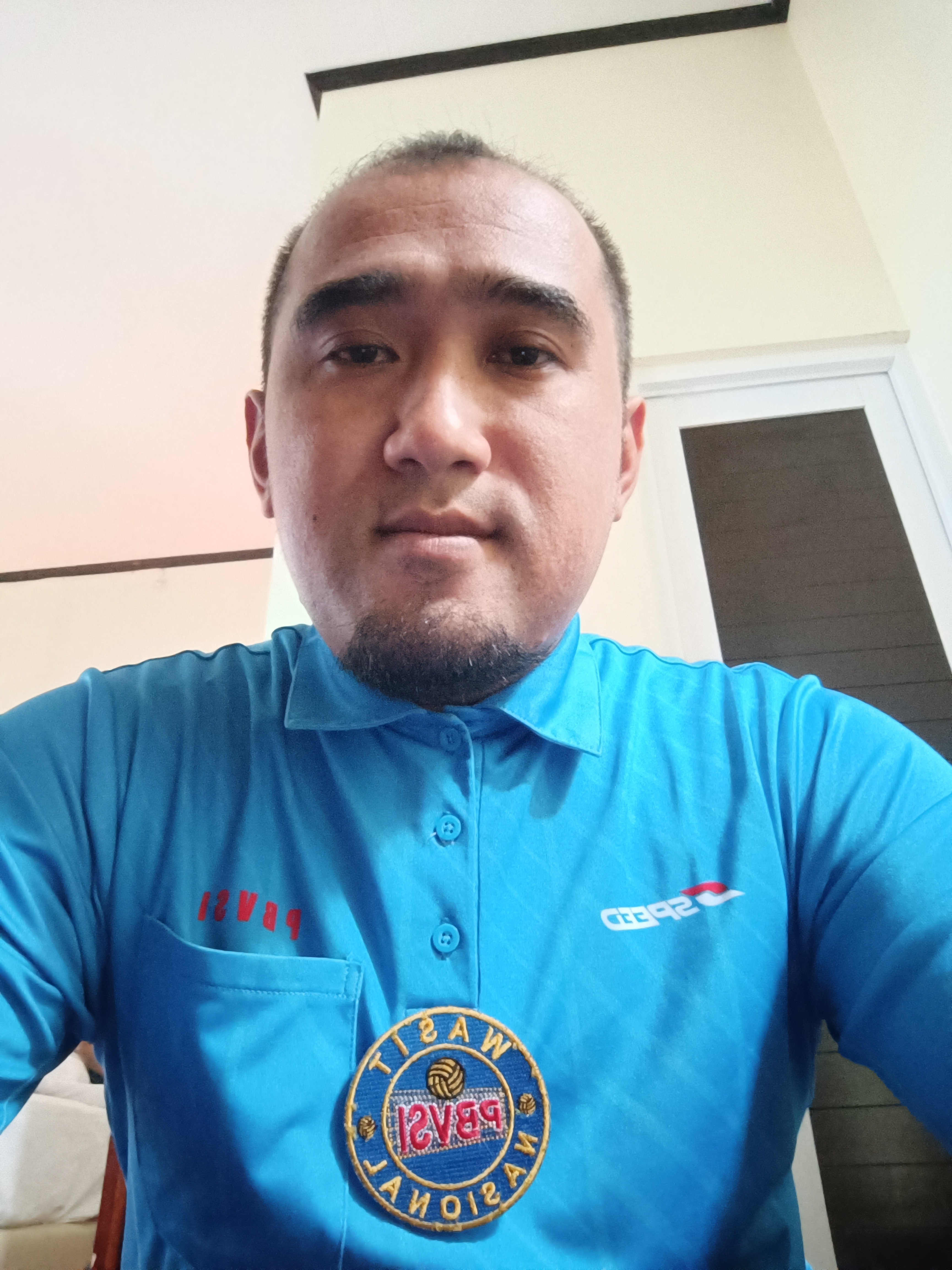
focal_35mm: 24
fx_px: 880
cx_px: 476
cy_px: 635
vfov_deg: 71.6
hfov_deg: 56.8
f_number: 2.45
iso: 1914
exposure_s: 1/14.3
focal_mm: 3.24
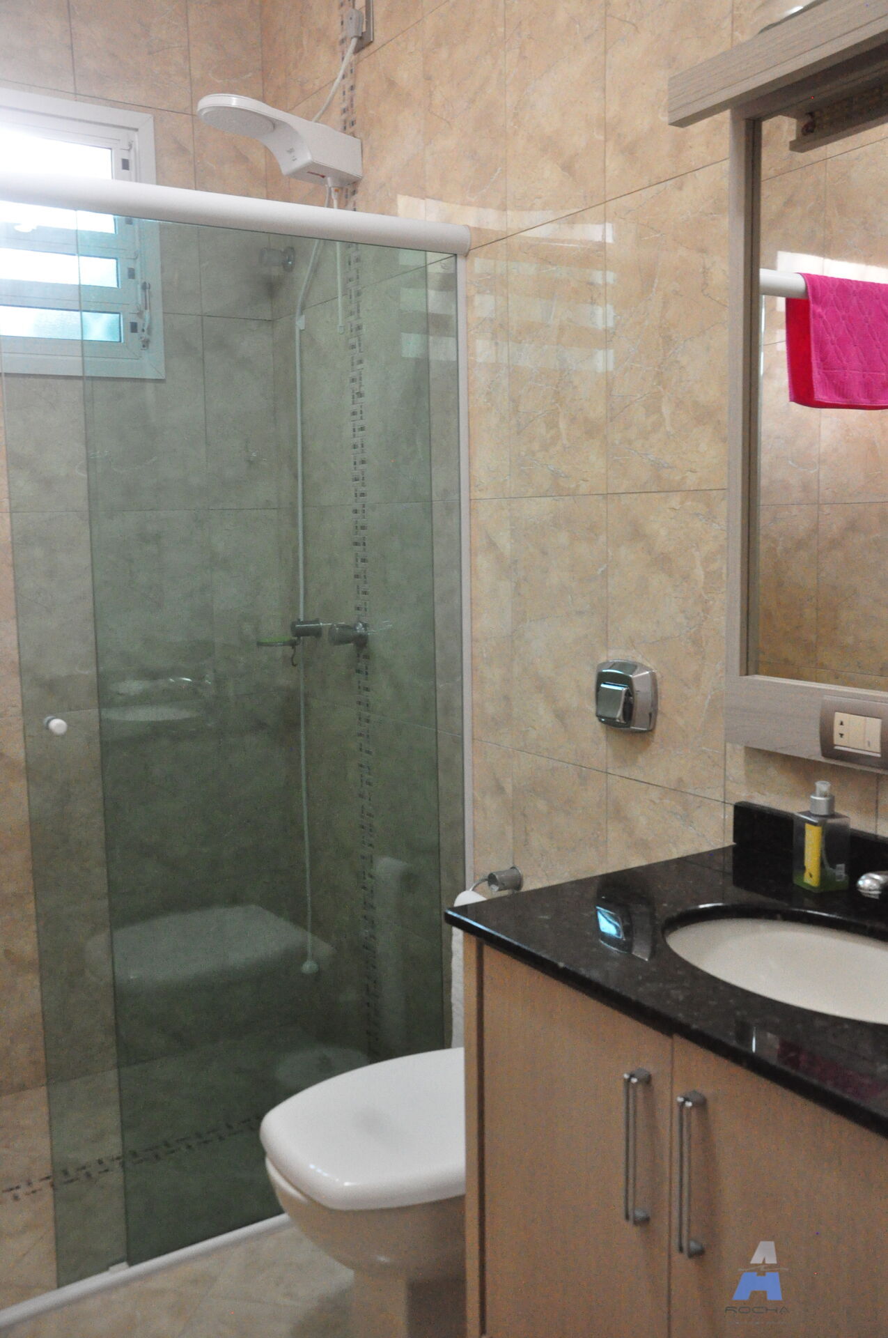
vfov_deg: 57.3
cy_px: 669
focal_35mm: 33
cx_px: 444
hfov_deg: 39.9
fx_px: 1224
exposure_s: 1/20
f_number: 7.1
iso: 3200
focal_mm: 22
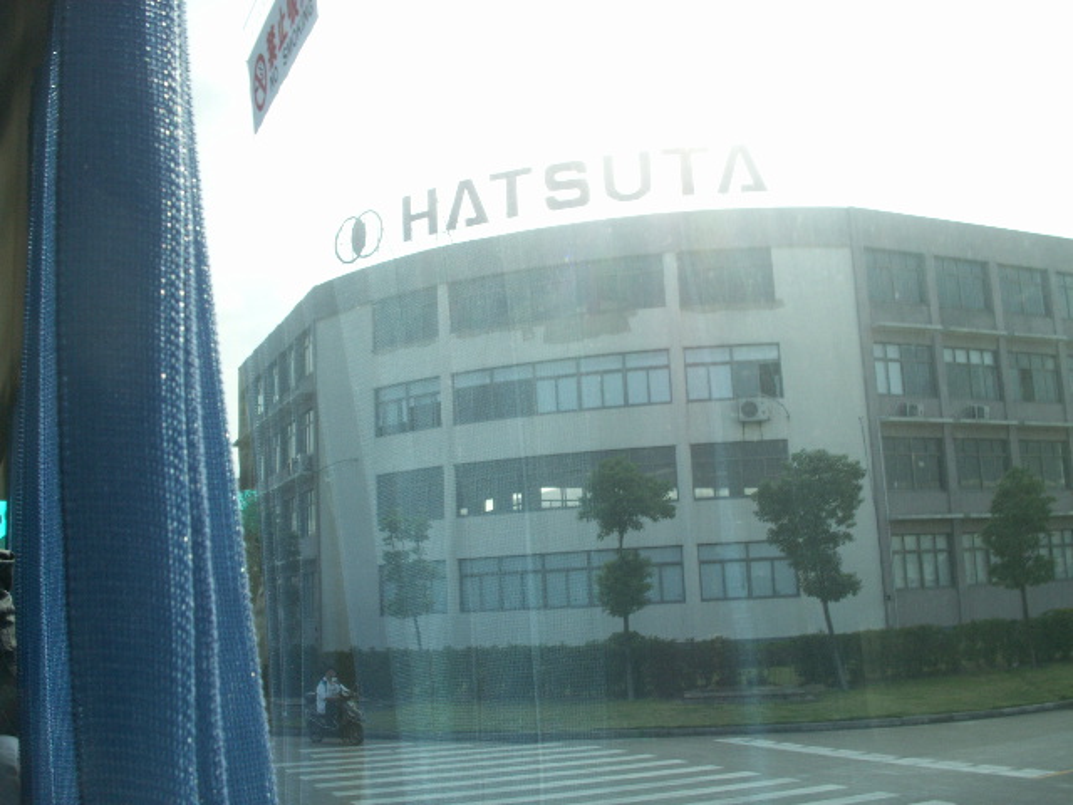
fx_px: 1147
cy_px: 402
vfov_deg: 38.7
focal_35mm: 37
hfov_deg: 50.1
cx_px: 536
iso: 50
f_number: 7.1
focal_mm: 7.7
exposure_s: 1/125
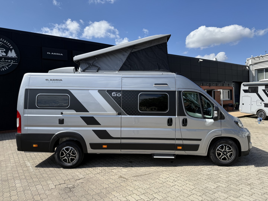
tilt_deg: -0.1
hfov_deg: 71.6
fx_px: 186
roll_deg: +2.0
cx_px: 134
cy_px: 100
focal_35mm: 24
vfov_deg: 56.8
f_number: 1.78
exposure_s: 1/3279
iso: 80
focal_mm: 6.76
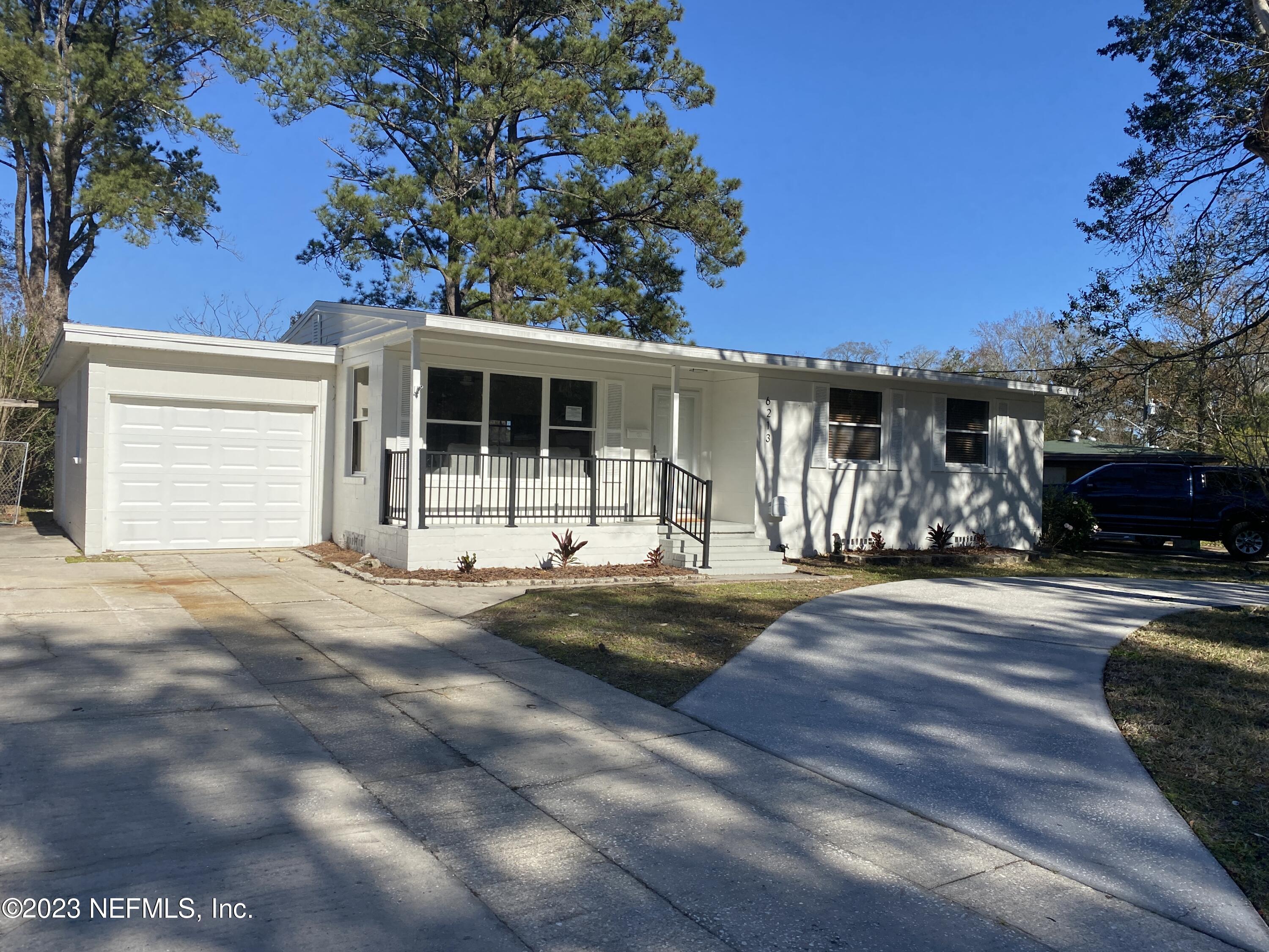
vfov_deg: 53.1
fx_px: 953
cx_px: 634
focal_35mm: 26
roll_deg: -0.3
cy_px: 476
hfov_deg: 67.3
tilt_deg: -0.7
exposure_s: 1/3300
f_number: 1.8
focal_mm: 4.25
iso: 32
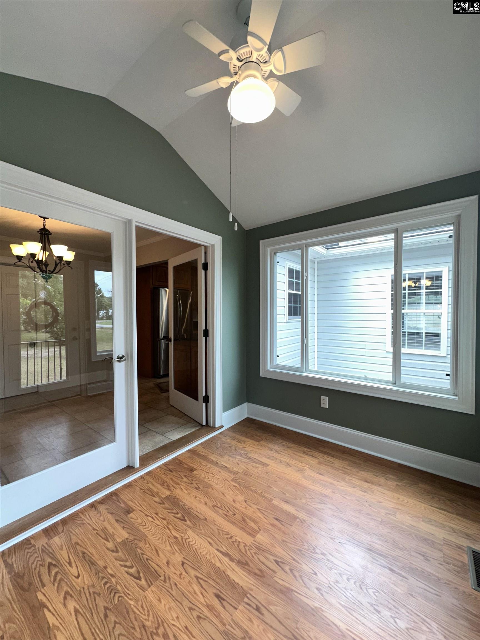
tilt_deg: -1.1
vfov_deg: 102.1
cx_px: 240
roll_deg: -0.9
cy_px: 320
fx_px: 259
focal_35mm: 14
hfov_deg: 85.7
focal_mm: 2.22
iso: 80
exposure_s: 1/122
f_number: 2.2
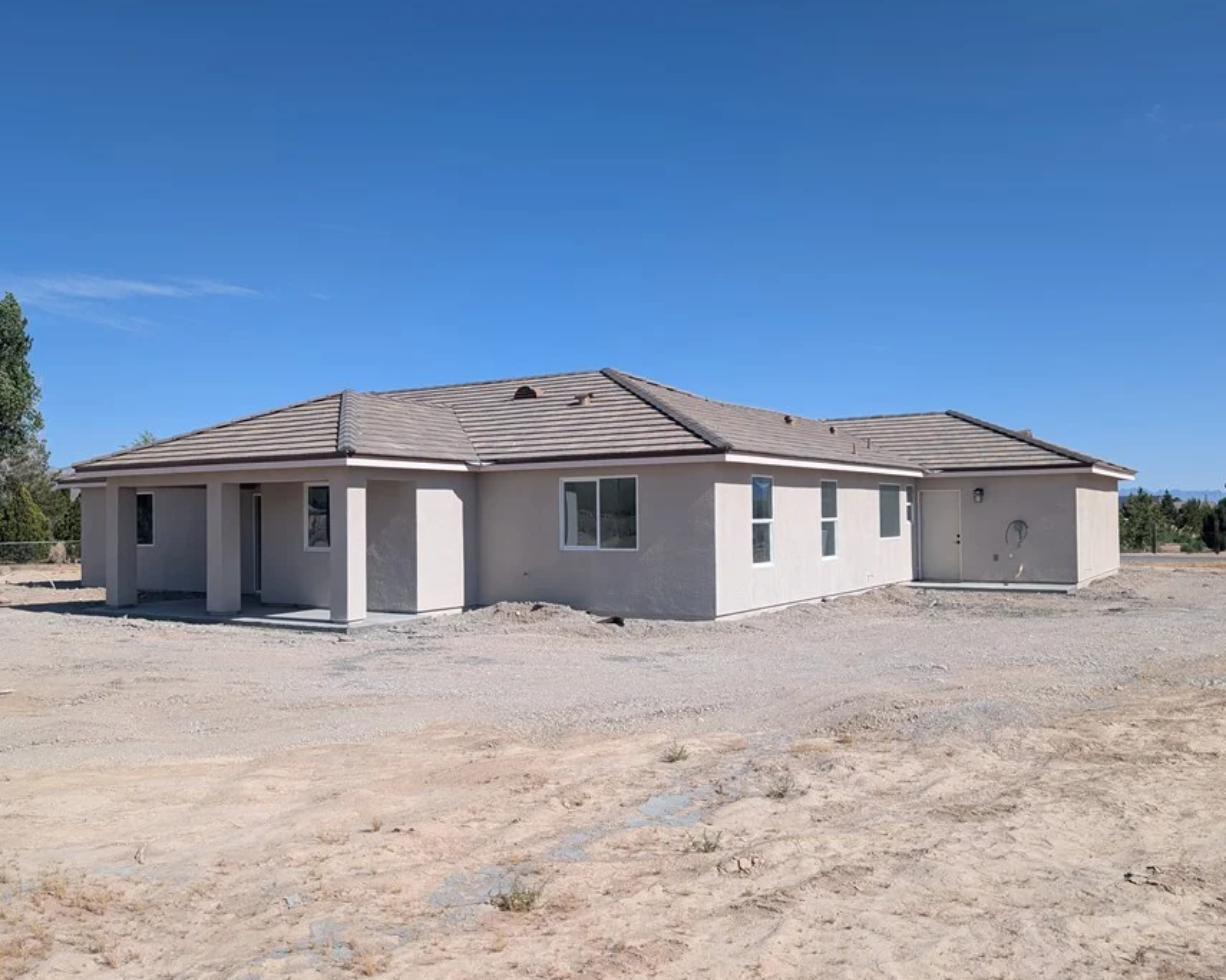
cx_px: 548
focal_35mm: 28
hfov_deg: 62.1
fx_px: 1016
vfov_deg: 51.5
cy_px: 486
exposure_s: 1/1653
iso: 21
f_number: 1.68
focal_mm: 6.9
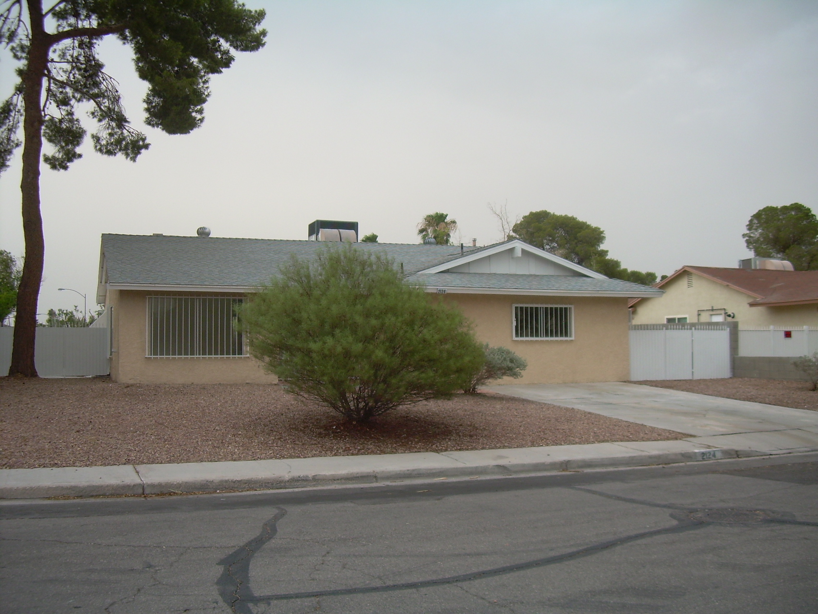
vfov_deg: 37.7
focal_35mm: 38
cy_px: 307
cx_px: 409
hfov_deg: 49.0
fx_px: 898
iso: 50
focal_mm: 6.3
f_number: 2.8
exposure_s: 1/297
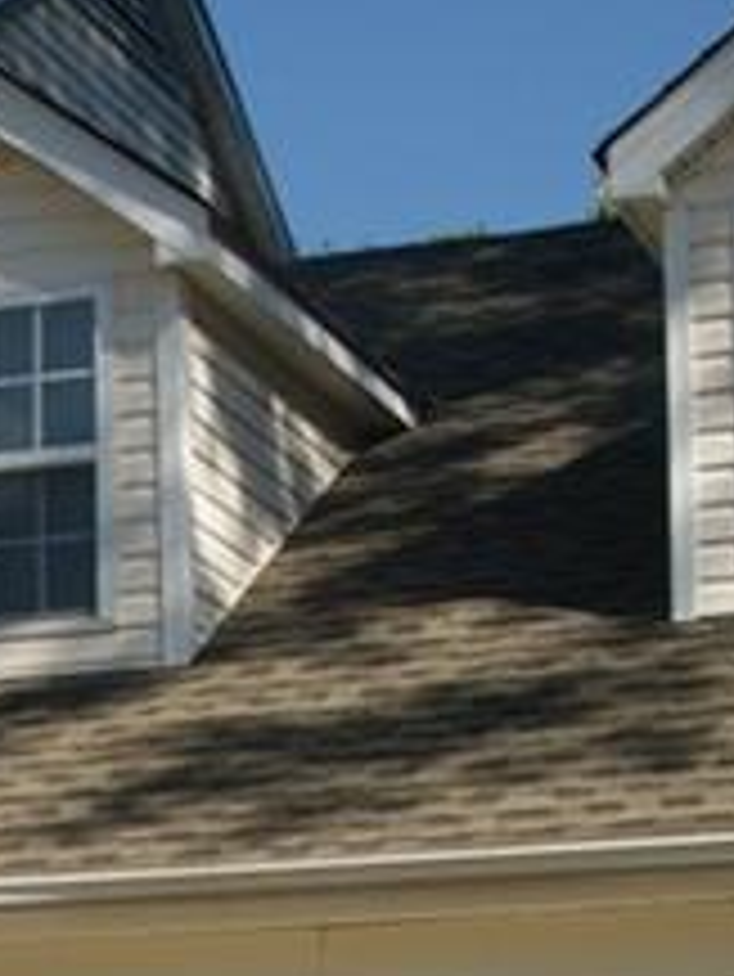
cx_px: -536
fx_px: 3841
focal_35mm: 136
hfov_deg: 10.4
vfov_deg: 14.3
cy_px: 915
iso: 100
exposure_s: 1/160
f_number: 16
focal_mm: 20
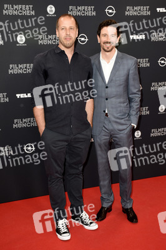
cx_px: 83
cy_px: 125
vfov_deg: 43.6
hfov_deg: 29.8
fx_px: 312
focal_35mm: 45
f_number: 6.3
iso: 400
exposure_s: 1/100
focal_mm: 30
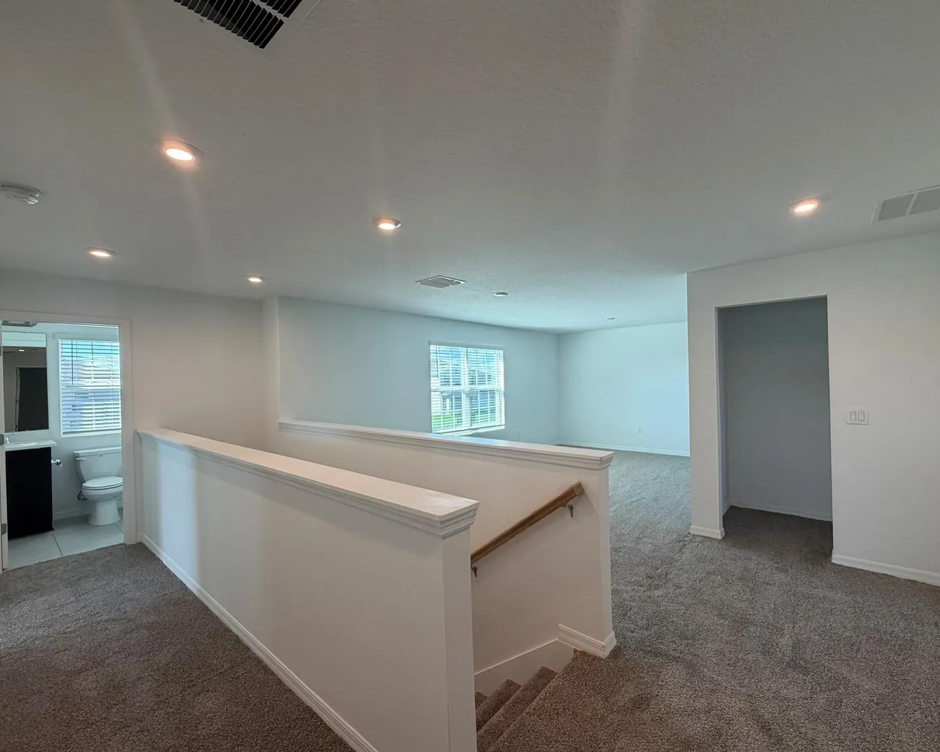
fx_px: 417
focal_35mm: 15
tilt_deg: +0.8
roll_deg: +1.4
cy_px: 381
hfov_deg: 96.8
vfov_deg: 84.0
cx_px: 489
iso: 125
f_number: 2.2
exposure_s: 1/120
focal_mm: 2.22
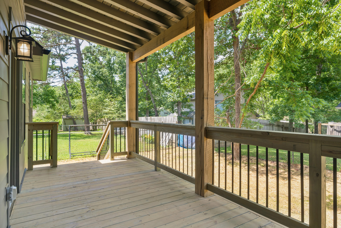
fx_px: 199
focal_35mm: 21
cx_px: 170
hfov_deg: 81.2
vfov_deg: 59.5
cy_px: 114
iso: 320
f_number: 7.1
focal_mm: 21
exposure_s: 1/100
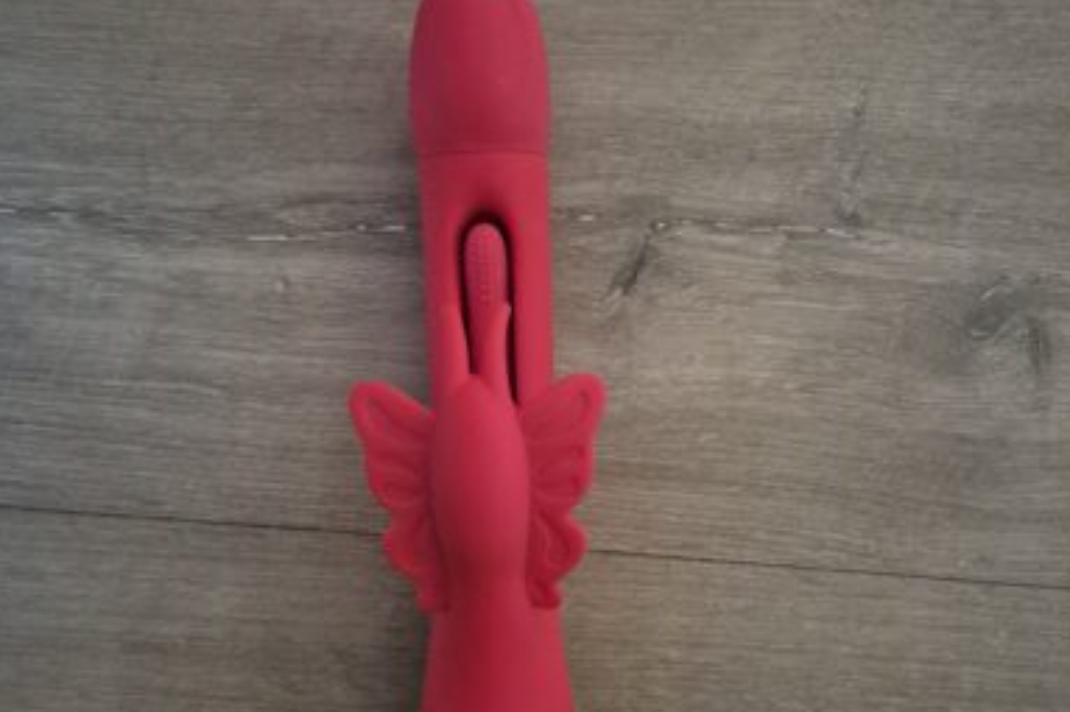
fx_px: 743
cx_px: 548
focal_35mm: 25
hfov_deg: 71.5
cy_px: 391
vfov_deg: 51.2
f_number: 1.8
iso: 1600
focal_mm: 5.4
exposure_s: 1/50
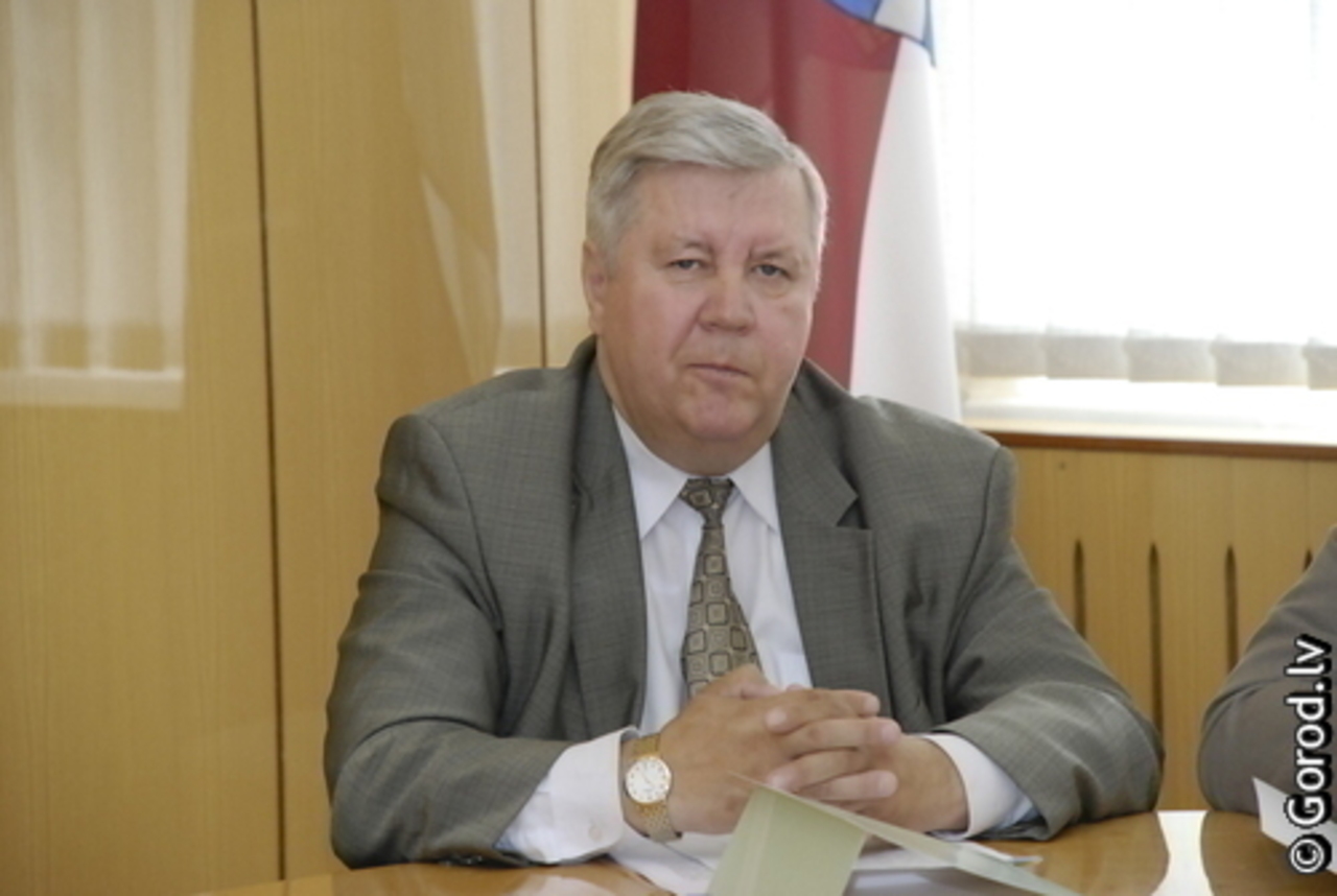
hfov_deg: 10.1
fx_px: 7533
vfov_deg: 6.8
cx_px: 668
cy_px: 448
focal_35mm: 202
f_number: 5.6
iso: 1250
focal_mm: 135
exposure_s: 1/125
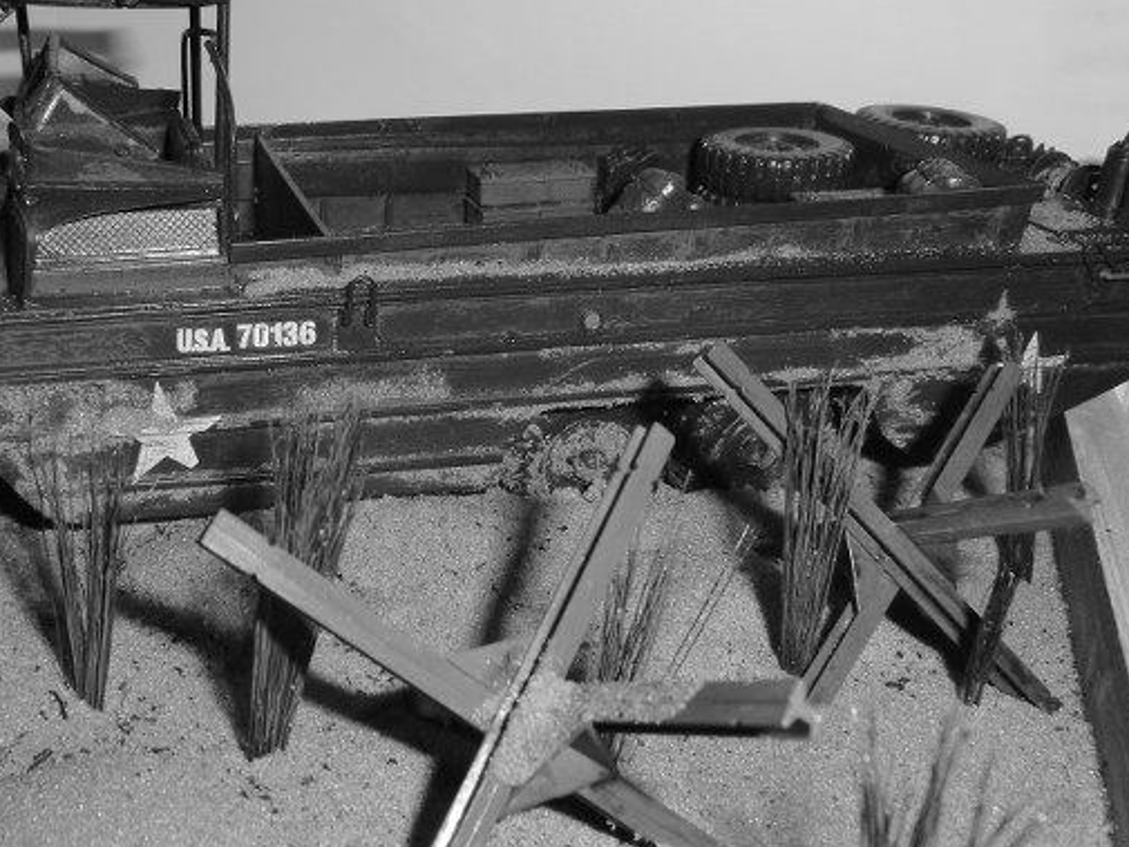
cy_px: 411
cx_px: 340
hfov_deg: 47.8
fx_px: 1240
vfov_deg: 37.7
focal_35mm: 38
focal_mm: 4.3
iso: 64
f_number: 7.5
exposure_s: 1/60
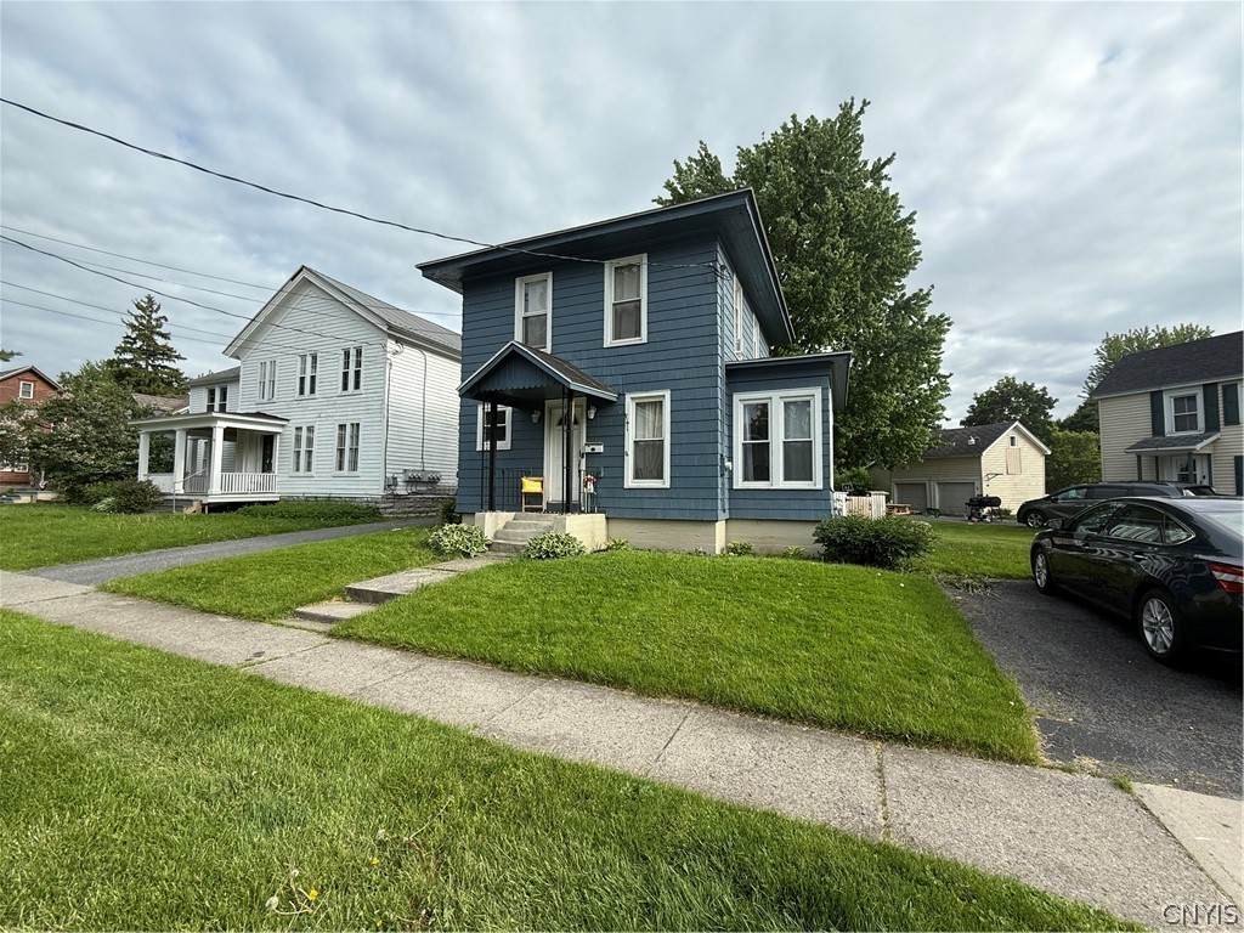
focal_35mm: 14
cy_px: 466
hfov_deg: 102.1
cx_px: 622
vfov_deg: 85.7
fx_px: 503
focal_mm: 2.22
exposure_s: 1/928
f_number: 2.2
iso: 50
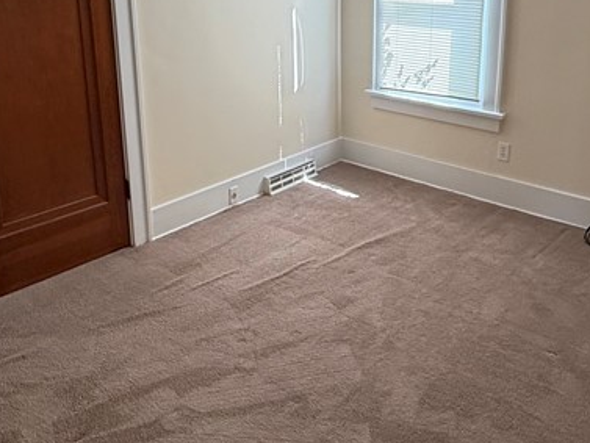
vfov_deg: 36.7
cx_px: 308
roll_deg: +0.4
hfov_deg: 48.9
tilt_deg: -13.4
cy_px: 103
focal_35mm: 38
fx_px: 648
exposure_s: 1/120
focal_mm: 2.22
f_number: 2.2
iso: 100
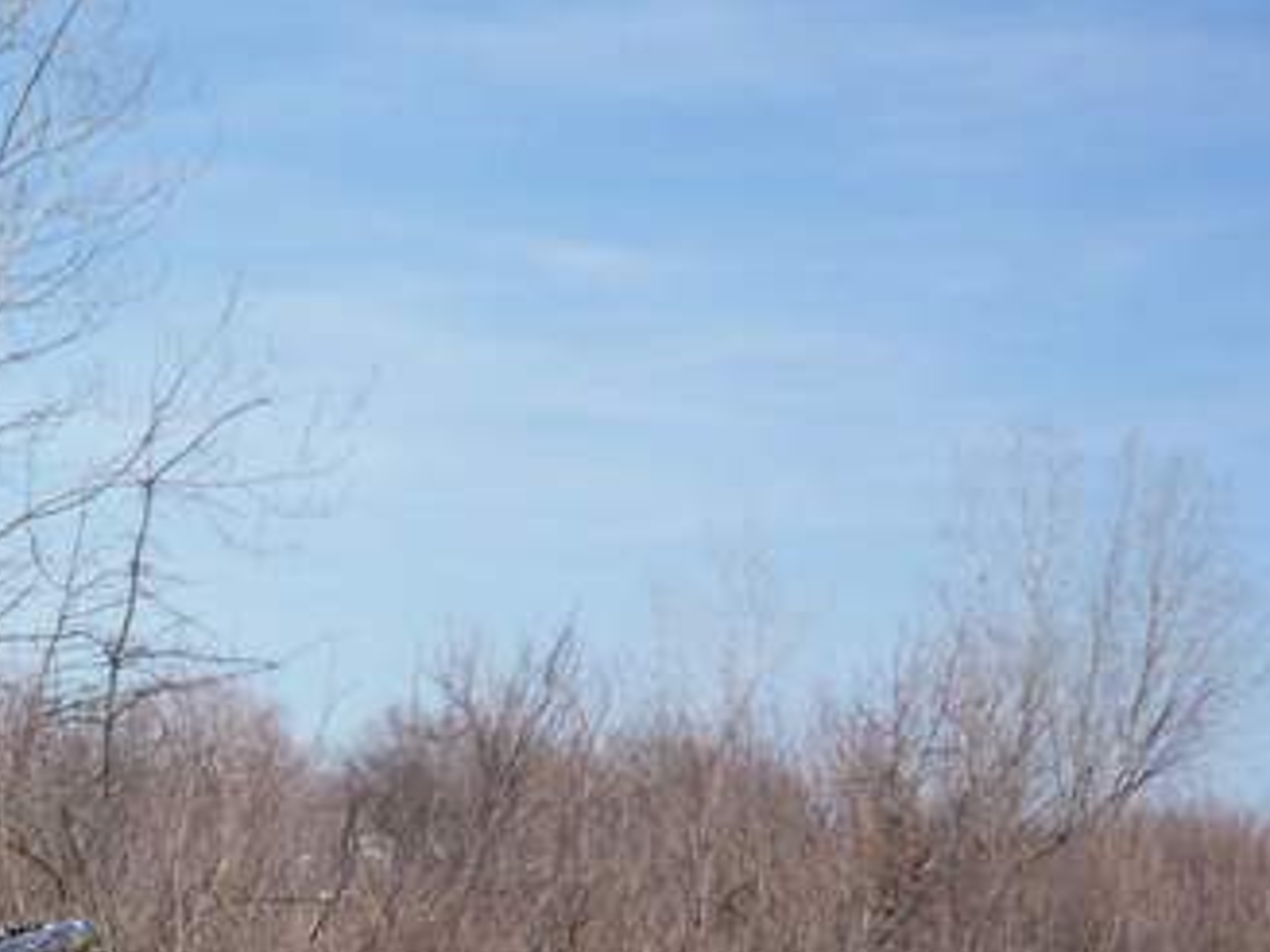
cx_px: -527
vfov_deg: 14.0
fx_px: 3779
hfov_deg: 17.5
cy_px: 1107
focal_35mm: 103
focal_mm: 5.5
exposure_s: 1/200
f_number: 8
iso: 100
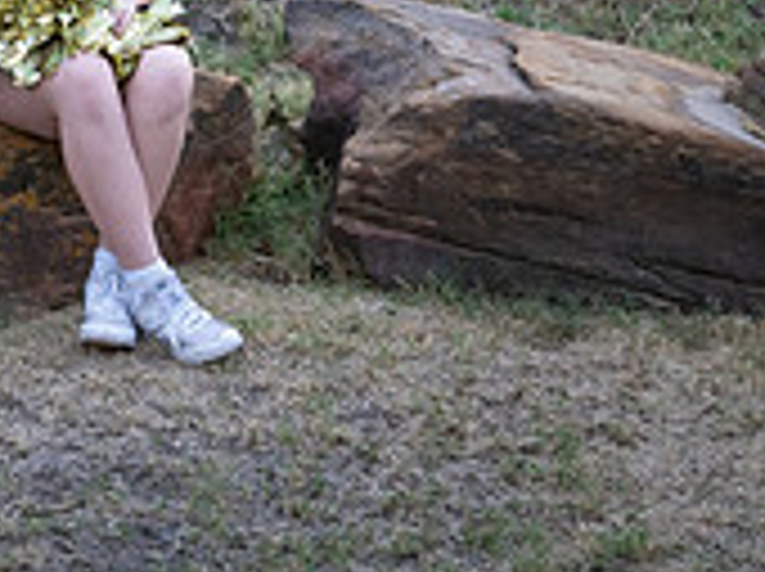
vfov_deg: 3.3
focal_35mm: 445
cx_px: -478
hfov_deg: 4.4
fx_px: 9820
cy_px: -213
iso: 800
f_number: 4
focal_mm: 121
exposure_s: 1/320
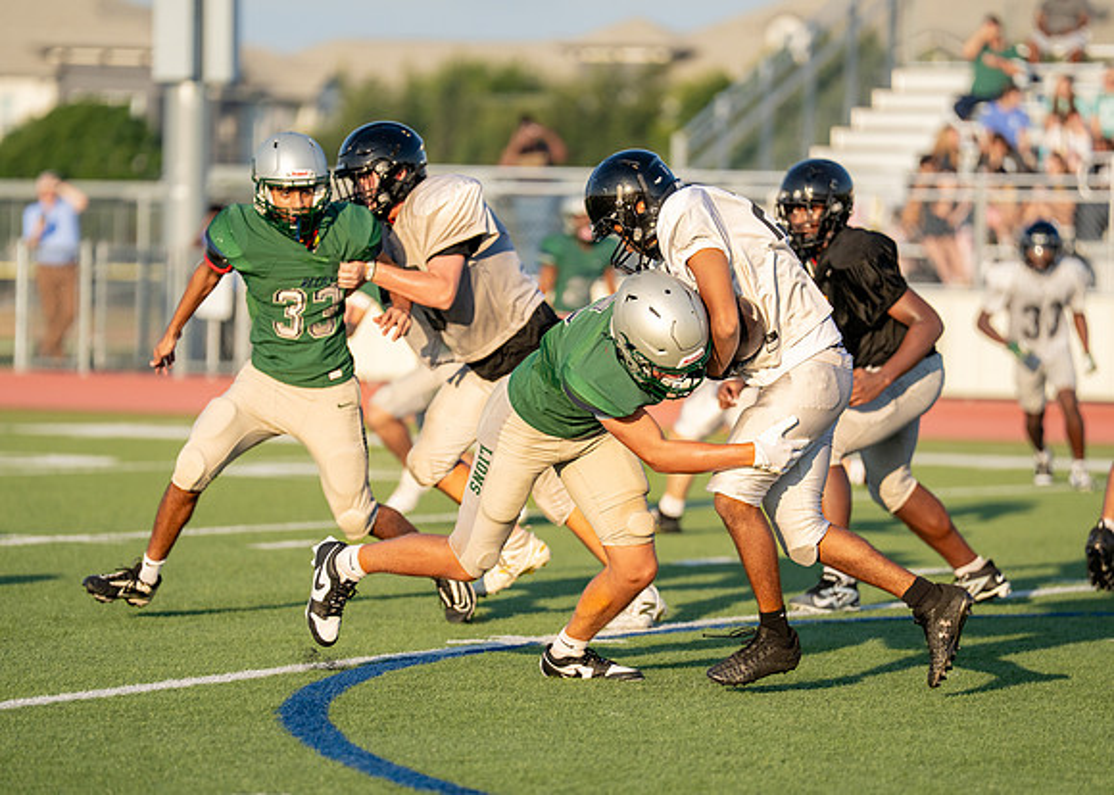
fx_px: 7530
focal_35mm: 238
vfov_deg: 6.0
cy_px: 450
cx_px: 533
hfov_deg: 8.5
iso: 500
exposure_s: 1/5000
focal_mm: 200
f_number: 2.8
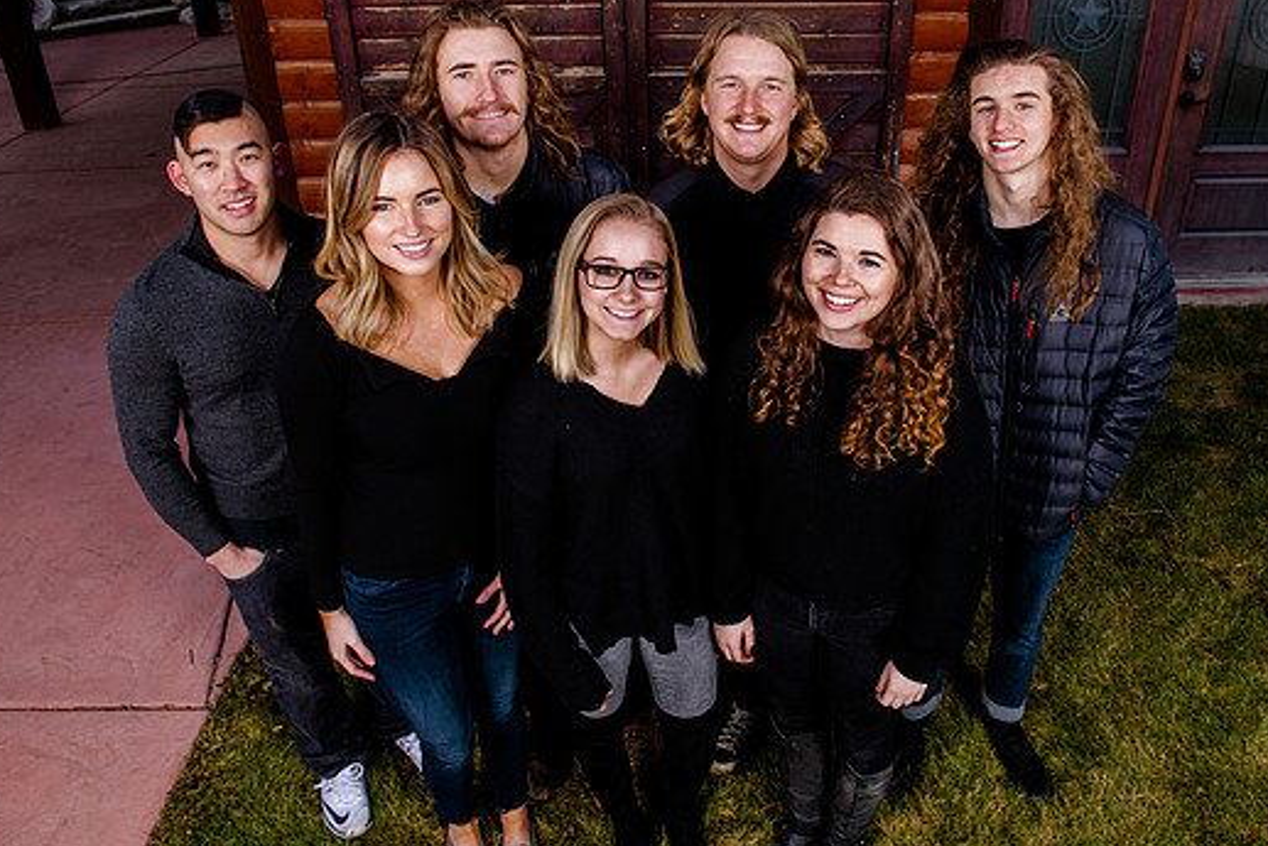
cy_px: 362
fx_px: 986
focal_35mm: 28
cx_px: 704
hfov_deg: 65.3
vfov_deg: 46.3
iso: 200
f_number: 7.1
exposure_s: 1/160
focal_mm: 24
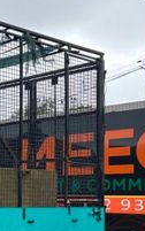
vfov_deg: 26.5
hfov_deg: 14.0
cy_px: 190
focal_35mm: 76
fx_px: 480
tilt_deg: +1.3
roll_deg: -1.2
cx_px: -161
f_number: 1.78
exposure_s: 1/521
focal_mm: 6.86
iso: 80
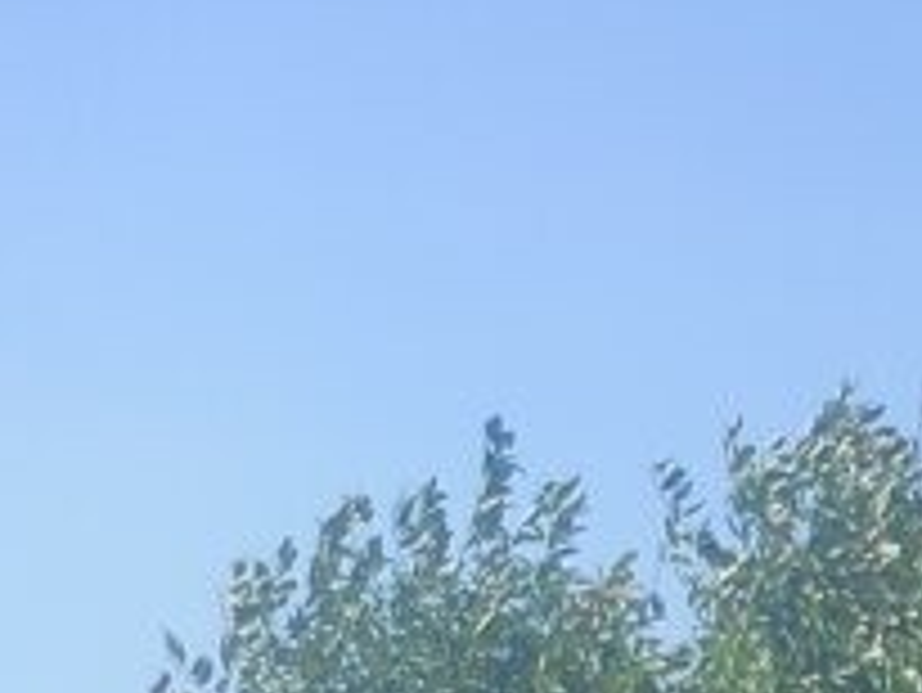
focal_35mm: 146
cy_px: 1829
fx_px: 3891
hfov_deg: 10.5
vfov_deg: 8.9
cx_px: 2582
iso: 100
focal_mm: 5.43
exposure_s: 1/1584
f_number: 1.89
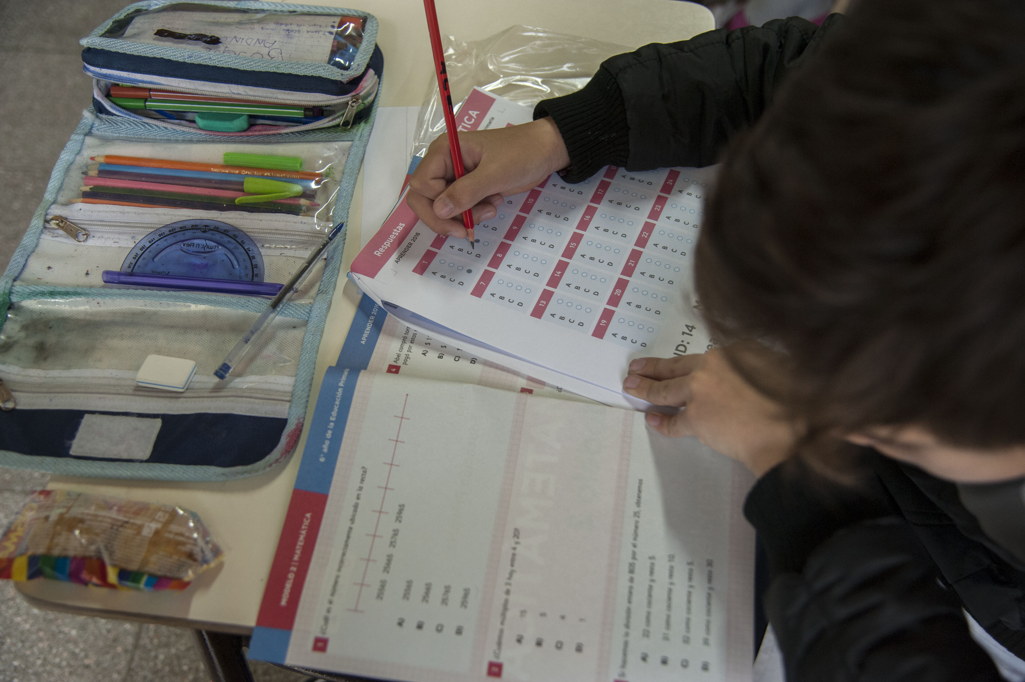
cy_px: 341
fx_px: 1081
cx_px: 512
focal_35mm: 38
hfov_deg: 50.7
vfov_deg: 35.0
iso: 2000
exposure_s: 1/125
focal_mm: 38
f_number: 4
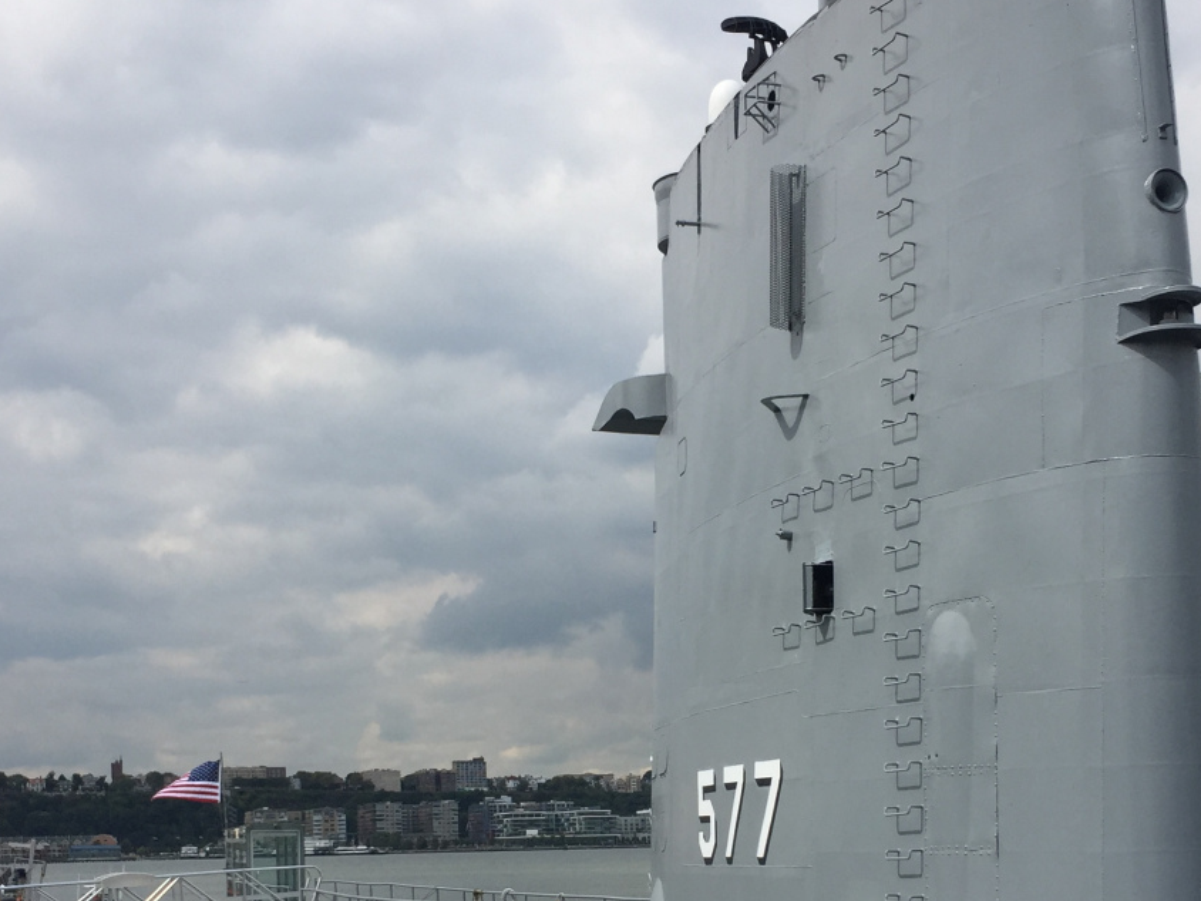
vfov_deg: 26.1
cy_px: 709
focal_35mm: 55
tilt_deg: +7.3
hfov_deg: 34.8
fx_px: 1908
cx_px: 710
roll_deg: +1.0
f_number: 2.2
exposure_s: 1/2639
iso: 32
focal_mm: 4.15
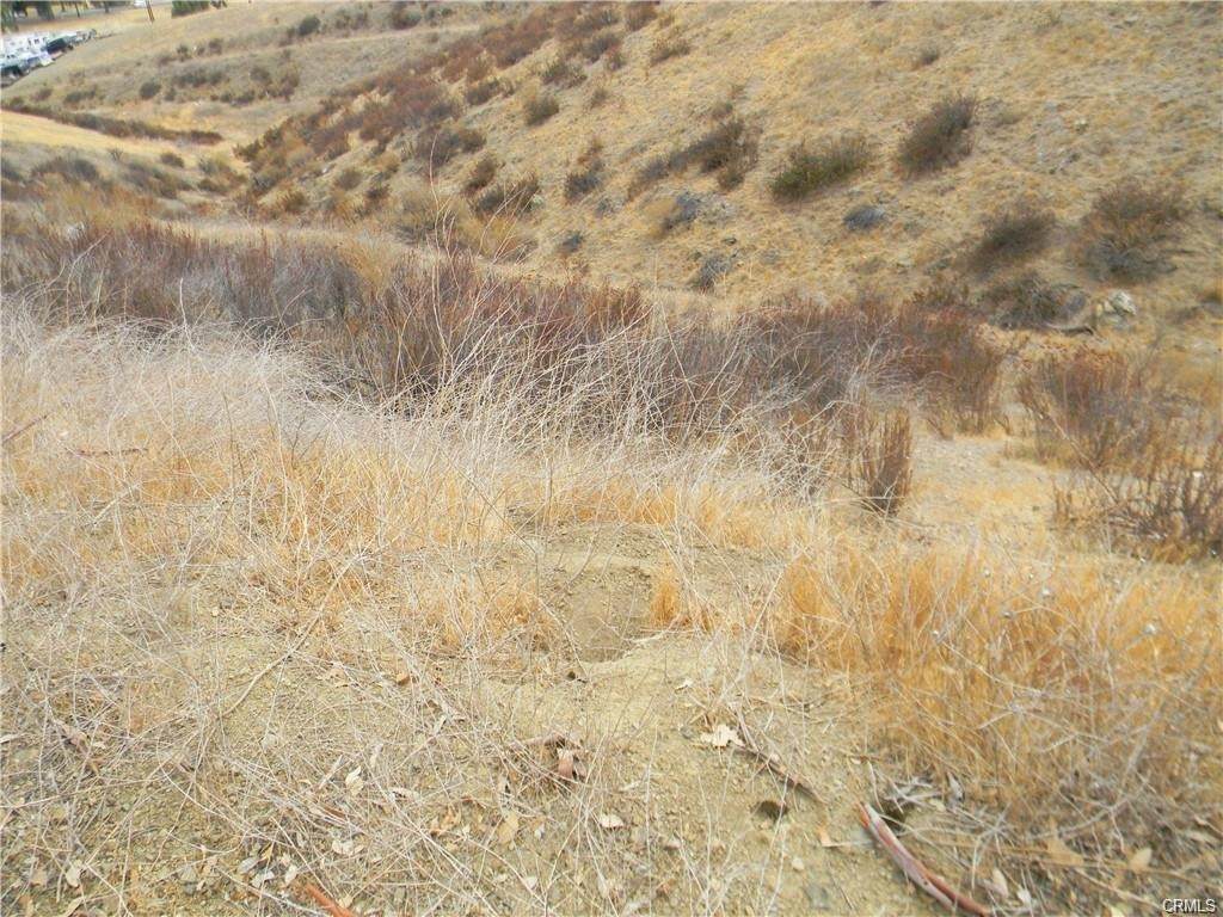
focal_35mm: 28
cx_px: 612
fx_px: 989
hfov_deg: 63.4
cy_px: 458
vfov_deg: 49.7
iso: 80
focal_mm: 5
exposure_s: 1/440
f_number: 3.5
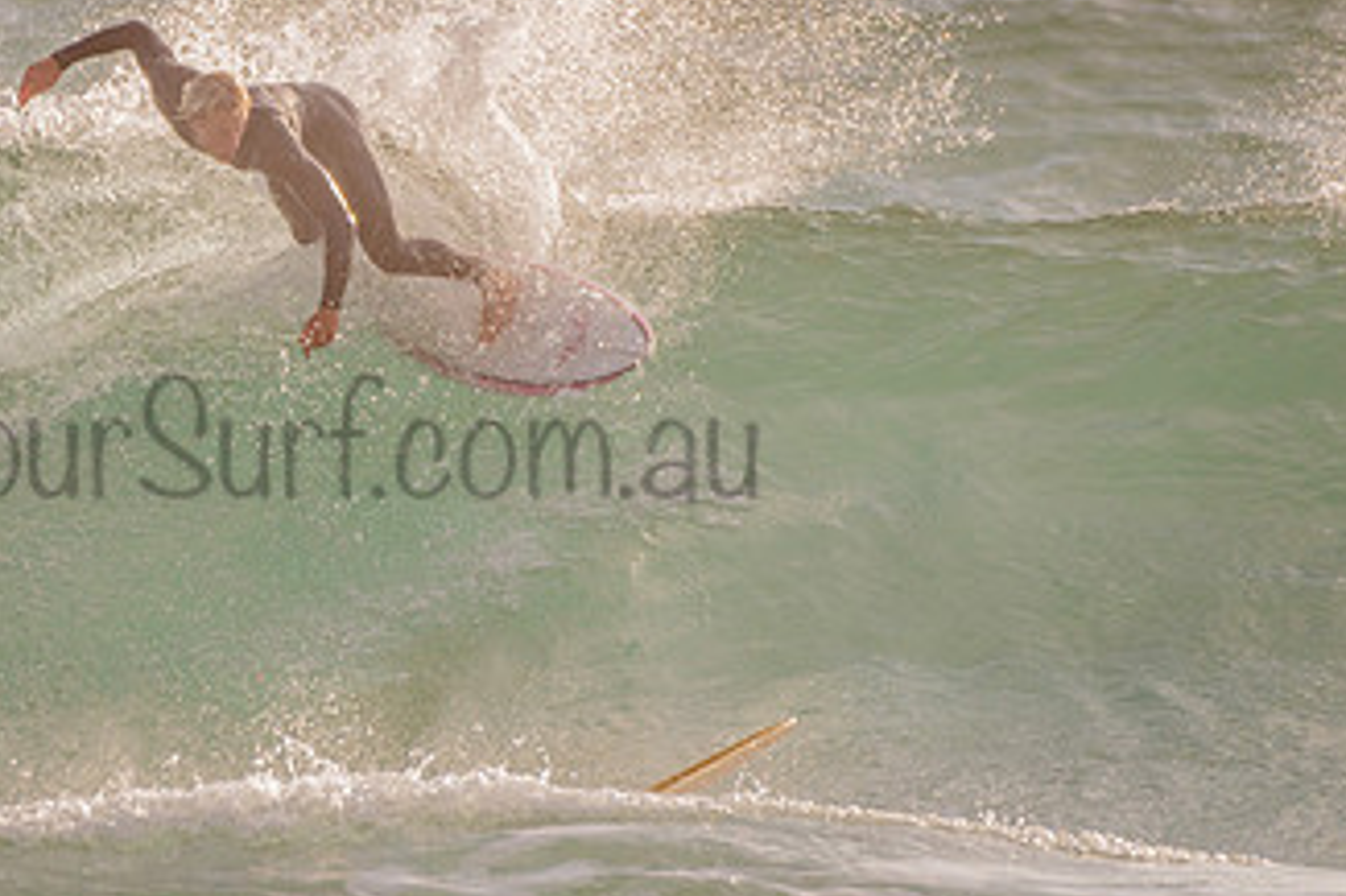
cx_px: 293
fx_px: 40769
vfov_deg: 1.3
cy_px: 379
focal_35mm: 1091
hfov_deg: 1.9
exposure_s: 1/2000
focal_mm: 500
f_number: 5.6
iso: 180
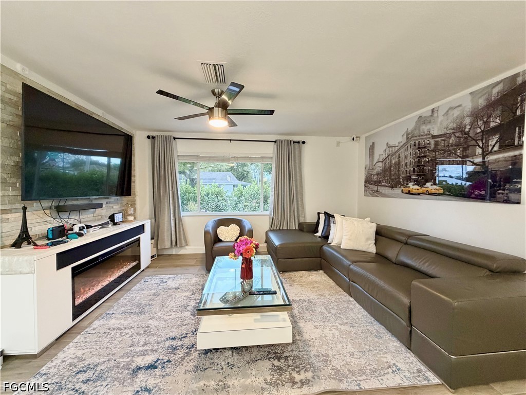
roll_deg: +0.6
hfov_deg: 102.1
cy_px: 198
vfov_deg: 85.7
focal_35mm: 14
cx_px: 263
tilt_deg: -2.2
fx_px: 213
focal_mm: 2.22
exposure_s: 1/60
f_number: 2.2
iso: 400
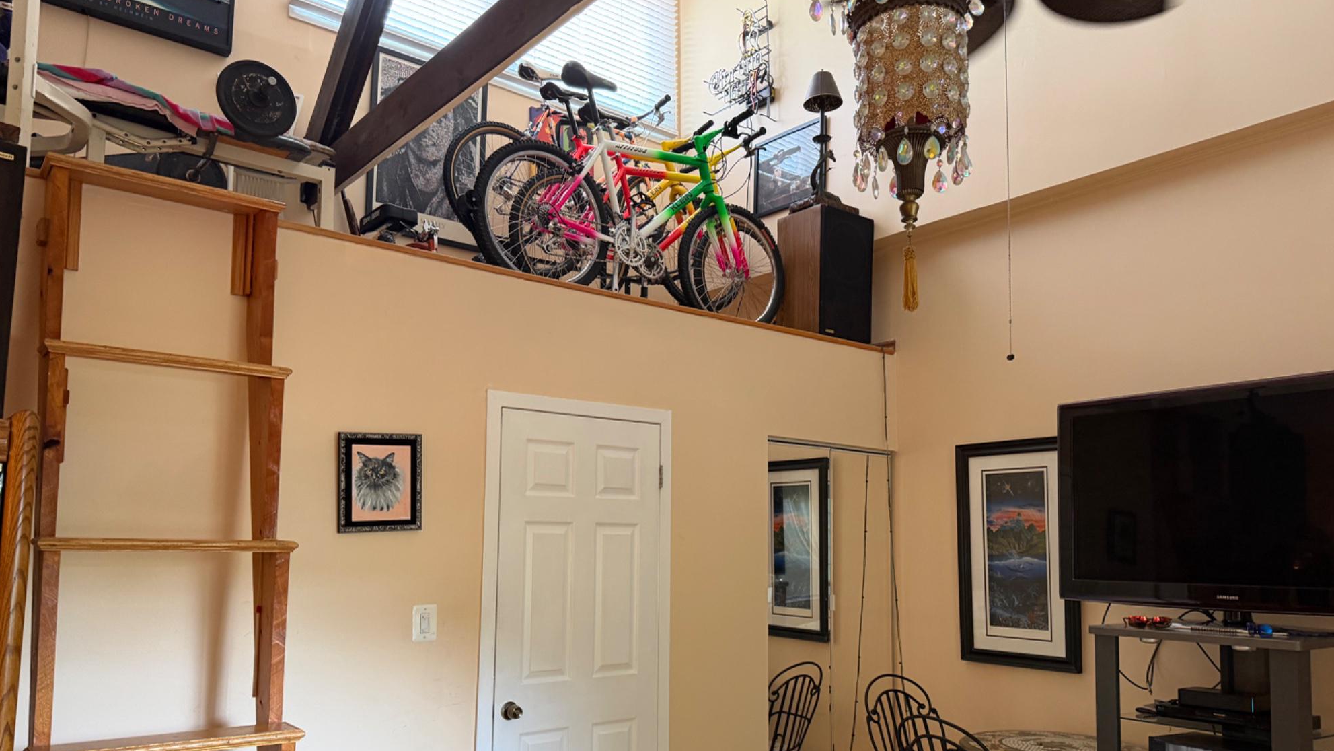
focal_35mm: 27
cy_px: 467
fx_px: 955
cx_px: 659
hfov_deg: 69.9
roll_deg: +0.1
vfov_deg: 42.6
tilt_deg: +3.0
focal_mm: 6.76
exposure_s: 1/60
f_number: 1.78
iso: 320
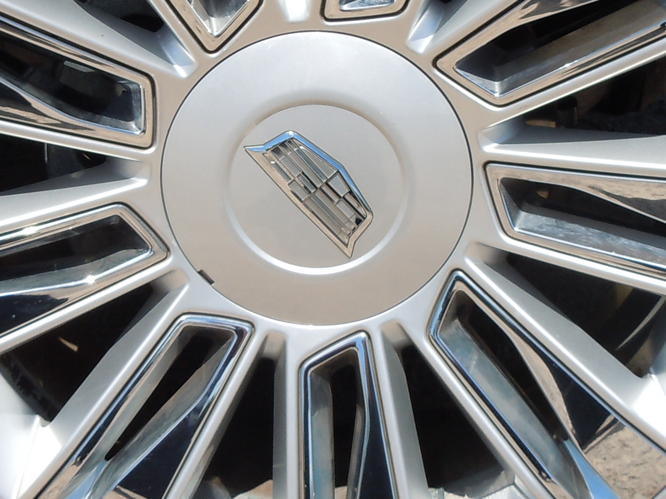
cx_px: 280
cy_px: 148
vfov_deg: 19.3
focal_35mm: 76
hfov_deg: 25.6
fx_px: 1462
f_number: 7
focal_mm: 5.4
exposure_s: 1/320
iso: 100
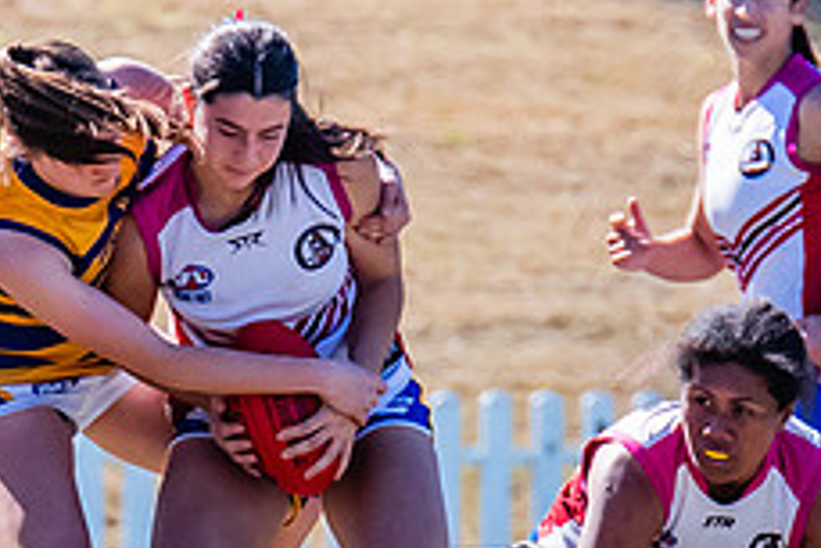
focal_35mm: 2509
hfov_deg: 0.8
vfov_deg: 0.5
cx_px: 149
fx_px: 57253
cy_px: 257
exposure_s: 1/1600
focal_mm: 420
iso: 800
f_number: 7.1
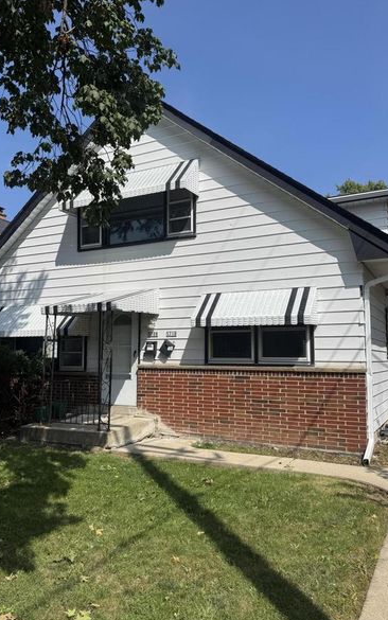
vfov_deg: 64.6
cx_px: 164
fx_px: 490
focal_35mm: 29
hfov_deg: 43.1
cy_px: 318
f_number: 1.78
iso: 80
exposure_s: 1/7092
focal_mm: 6.76
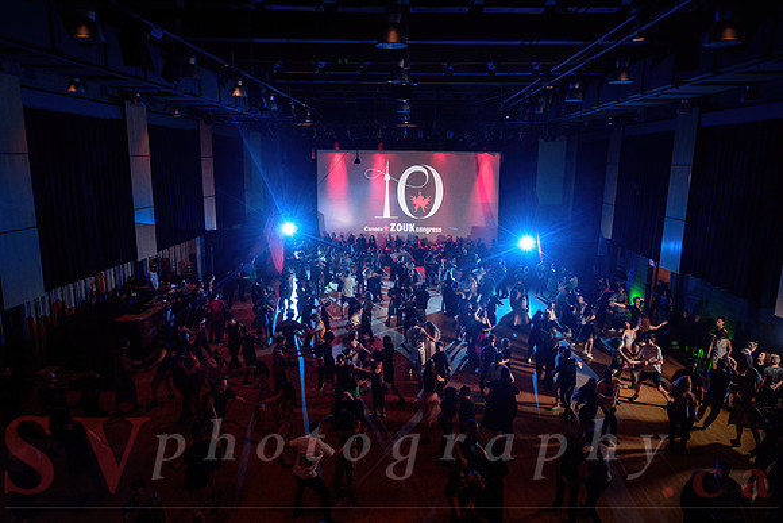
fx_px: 522
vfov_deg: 53.2
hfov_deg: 73.7
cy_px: 262
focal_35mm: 24
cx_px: 392
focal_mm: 24
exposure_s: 1/50
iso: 800
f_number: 3.5
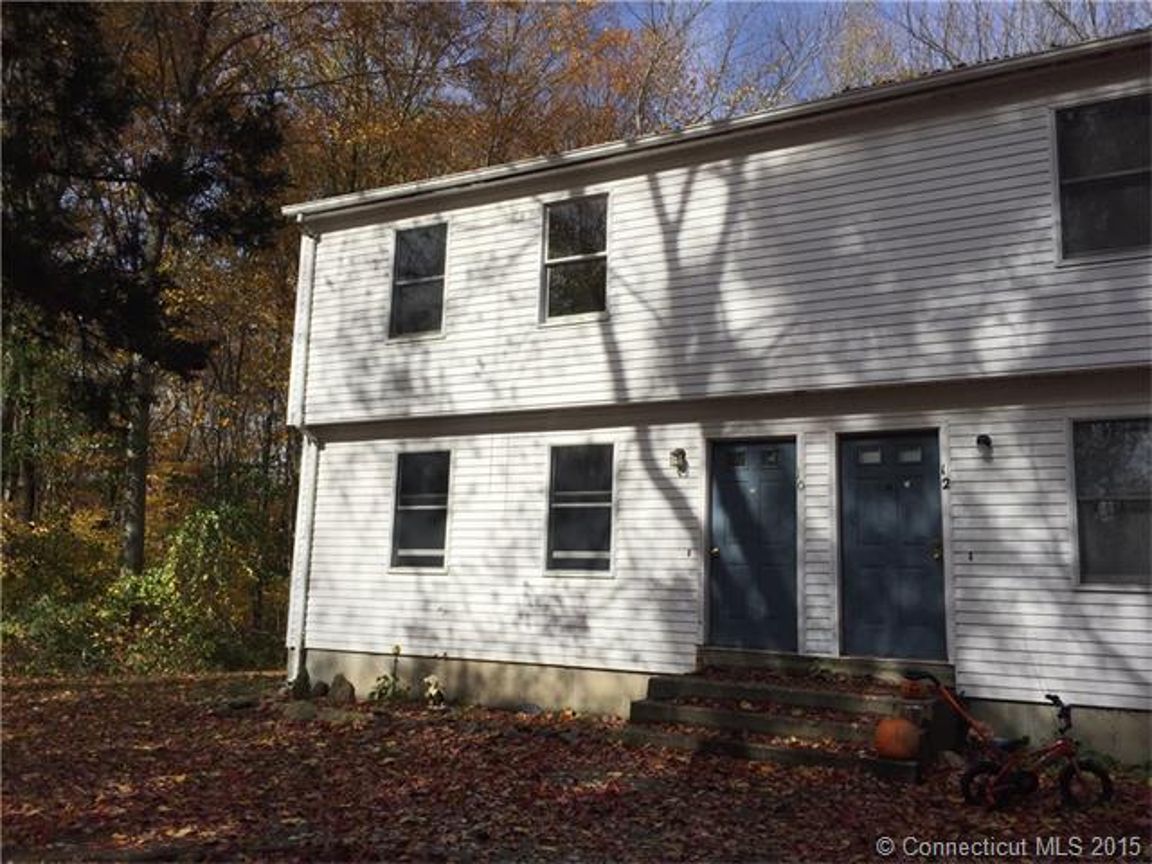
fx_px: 965
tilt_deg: +8.3
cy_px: 432
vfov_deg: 48.2
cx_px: 576
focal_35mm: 29
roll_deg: -1.4
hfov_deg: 61.7
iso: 32
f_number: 2.2
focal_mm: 4.15
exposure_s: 1/3300
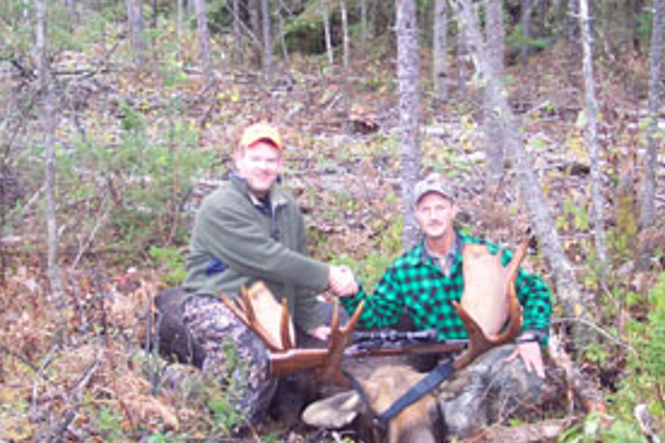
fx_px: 1016
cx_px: 345
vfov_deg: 24.6
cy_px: 240
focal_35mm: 55
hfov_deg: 36.2
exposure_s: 1/30
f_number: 2.8
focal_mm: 8
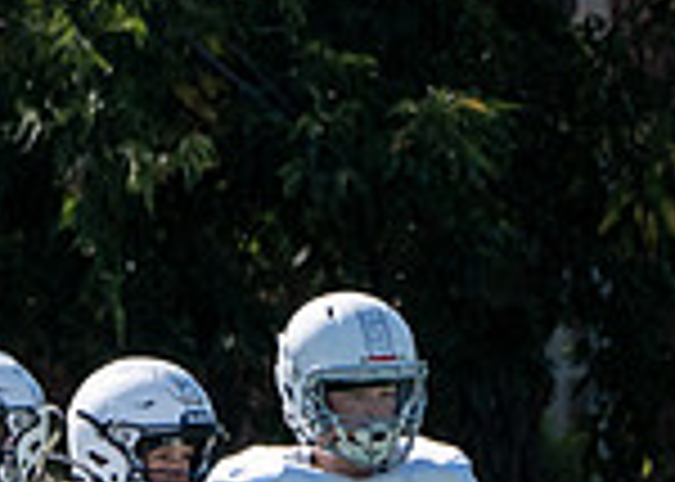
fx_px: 49534
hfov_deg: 0.8
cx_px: -522
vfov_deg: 0.6
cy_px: 595
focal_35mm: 2585
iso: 250
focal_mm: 400
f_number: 5.6
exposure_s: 1/1250
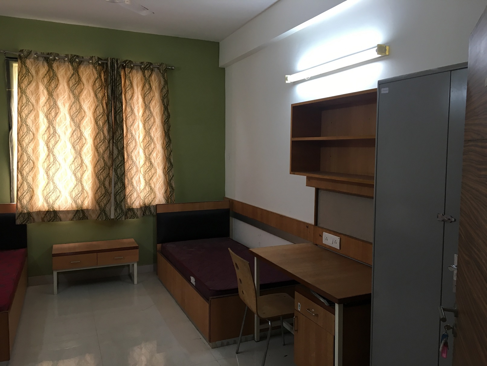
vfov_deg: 48.2
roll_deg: +0.1
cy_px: 183
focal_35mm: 29
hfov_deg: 61.7
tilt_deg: -4.0
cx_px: 244
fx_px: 408
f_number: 2.2
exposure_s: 1/33
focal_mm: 4.15
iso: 64
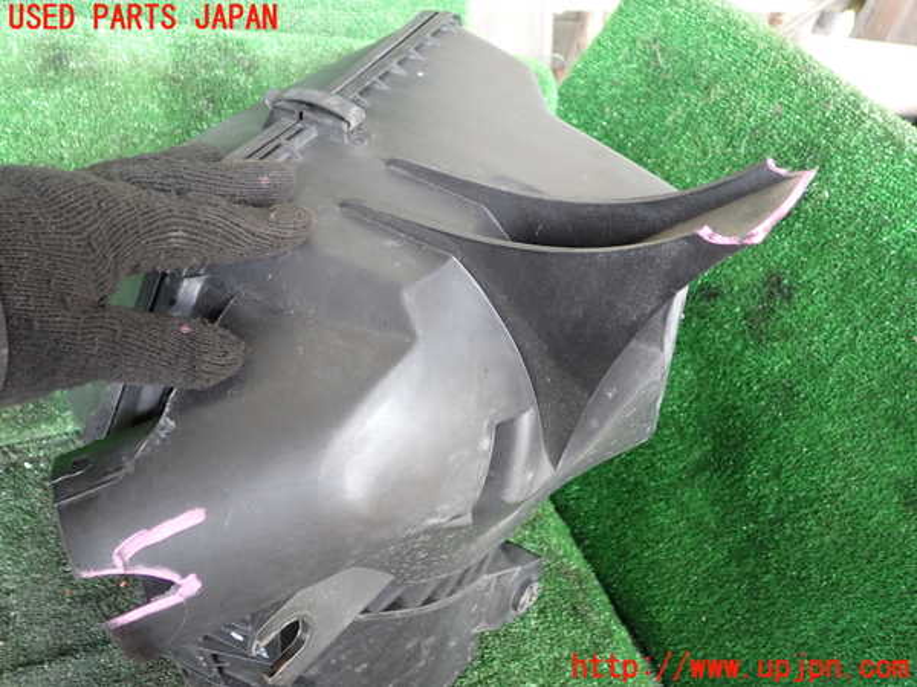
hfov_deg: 60.0
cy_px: 344
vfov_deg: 46.8
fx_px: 795
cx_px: 458
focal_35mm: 30
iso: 200
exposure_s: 1/40
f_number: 2.3
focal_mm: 5.4
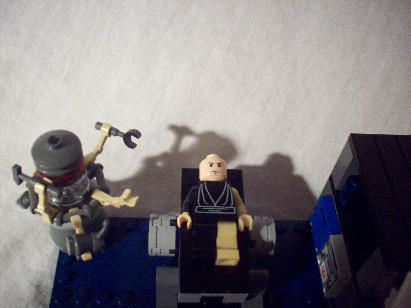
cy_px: 154
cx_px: 206
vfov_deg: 38.7
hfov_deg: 50.1
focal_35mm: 37
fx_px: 439
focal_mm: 6.2
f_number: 2.8
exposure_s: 1/8
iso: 200
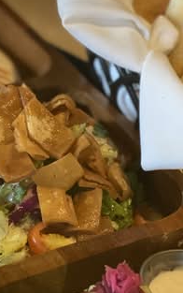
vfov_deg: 16.2
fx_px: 1028
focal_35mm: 129
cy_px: 189
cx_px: 82
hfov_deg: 10.2
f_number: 2
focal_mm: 6
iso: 250
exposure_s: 1/39
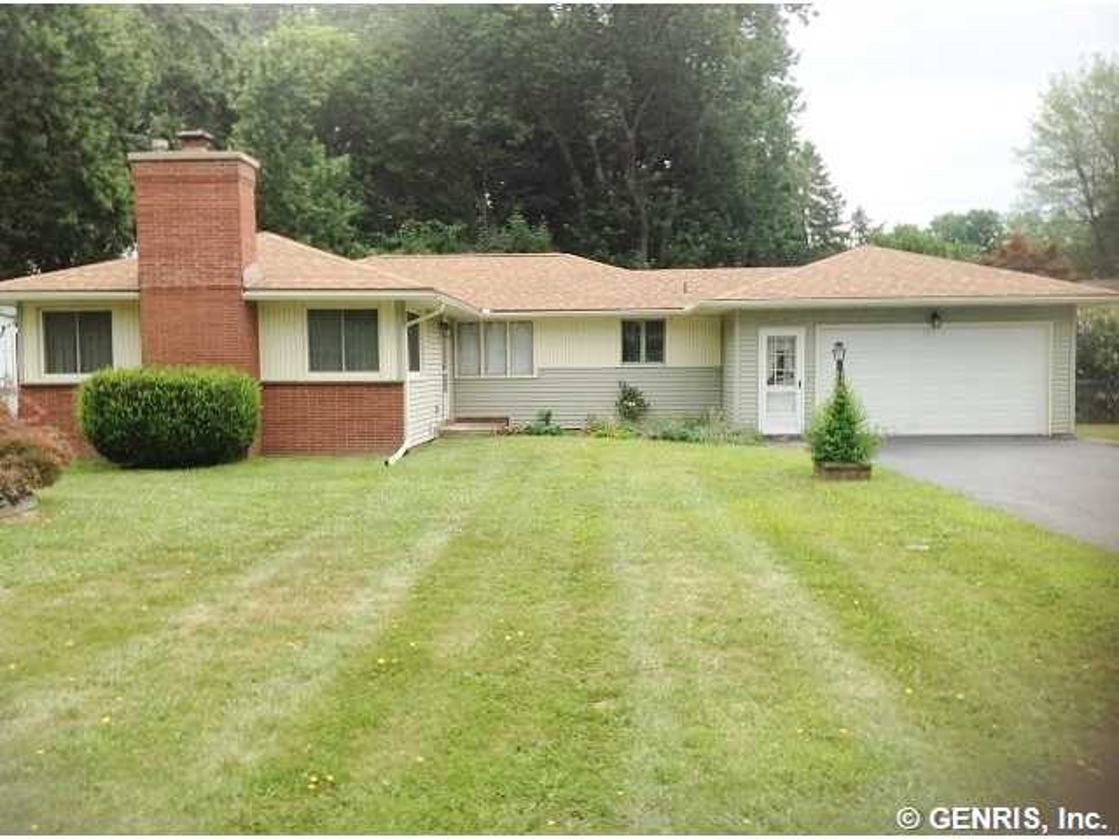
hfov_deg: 52.6
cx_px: 560
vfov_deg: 40.7
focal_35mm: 35
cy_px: 420
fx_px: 1131
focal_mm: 4.28
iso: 50
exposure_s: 1/480
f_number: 2.4
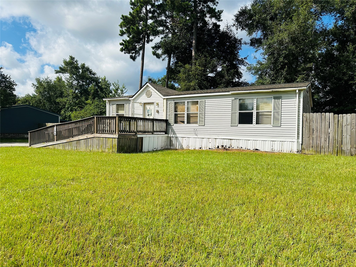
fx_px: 247
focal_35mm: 24
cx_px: 178
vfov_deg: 56.8
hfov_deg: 71.6
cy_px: 134
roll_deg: -1.9
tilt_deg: -1.2
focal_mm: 6.86
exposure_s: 1/6211
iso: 80
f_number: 1.78
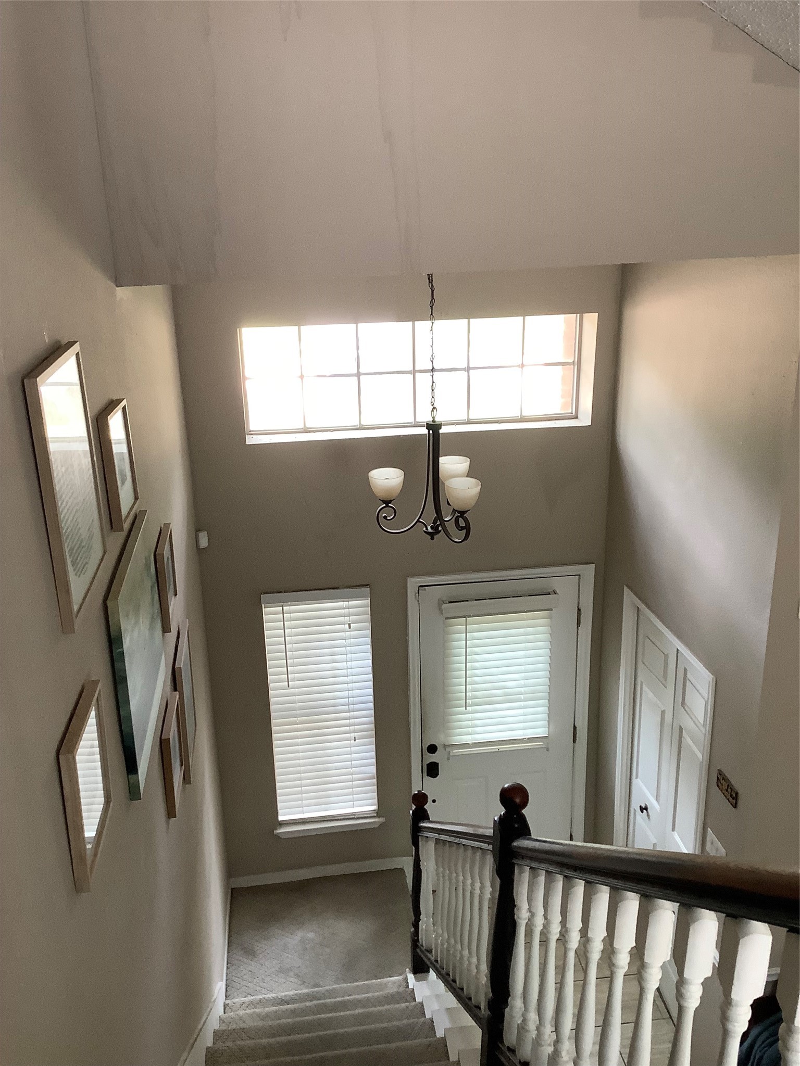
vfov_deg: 58.4
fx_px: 955
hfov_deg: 45.4
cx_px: 400
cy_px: 533
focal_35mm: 31
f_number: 2.4
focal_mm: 3.3
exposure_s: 1/60
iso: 100
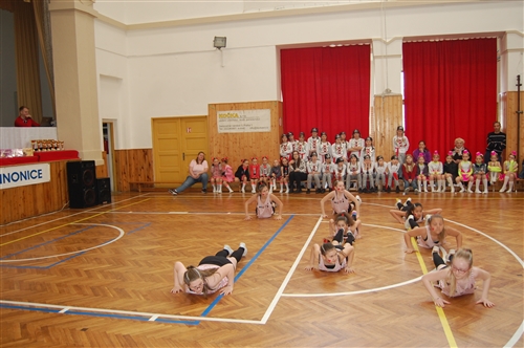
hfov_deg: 62.0
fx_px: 436
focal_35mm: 30
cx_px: 262
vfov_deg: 43.5
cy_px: 174
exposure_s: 1/60
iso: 400
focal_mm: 20
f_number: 3.8
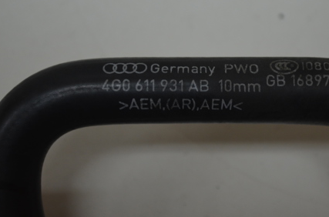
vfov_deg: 12.6
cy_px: 62
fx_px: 984
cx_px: 210
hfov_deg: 18.9
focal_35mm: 108
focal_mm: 48
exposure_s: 1/60
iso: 560
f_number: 5.3
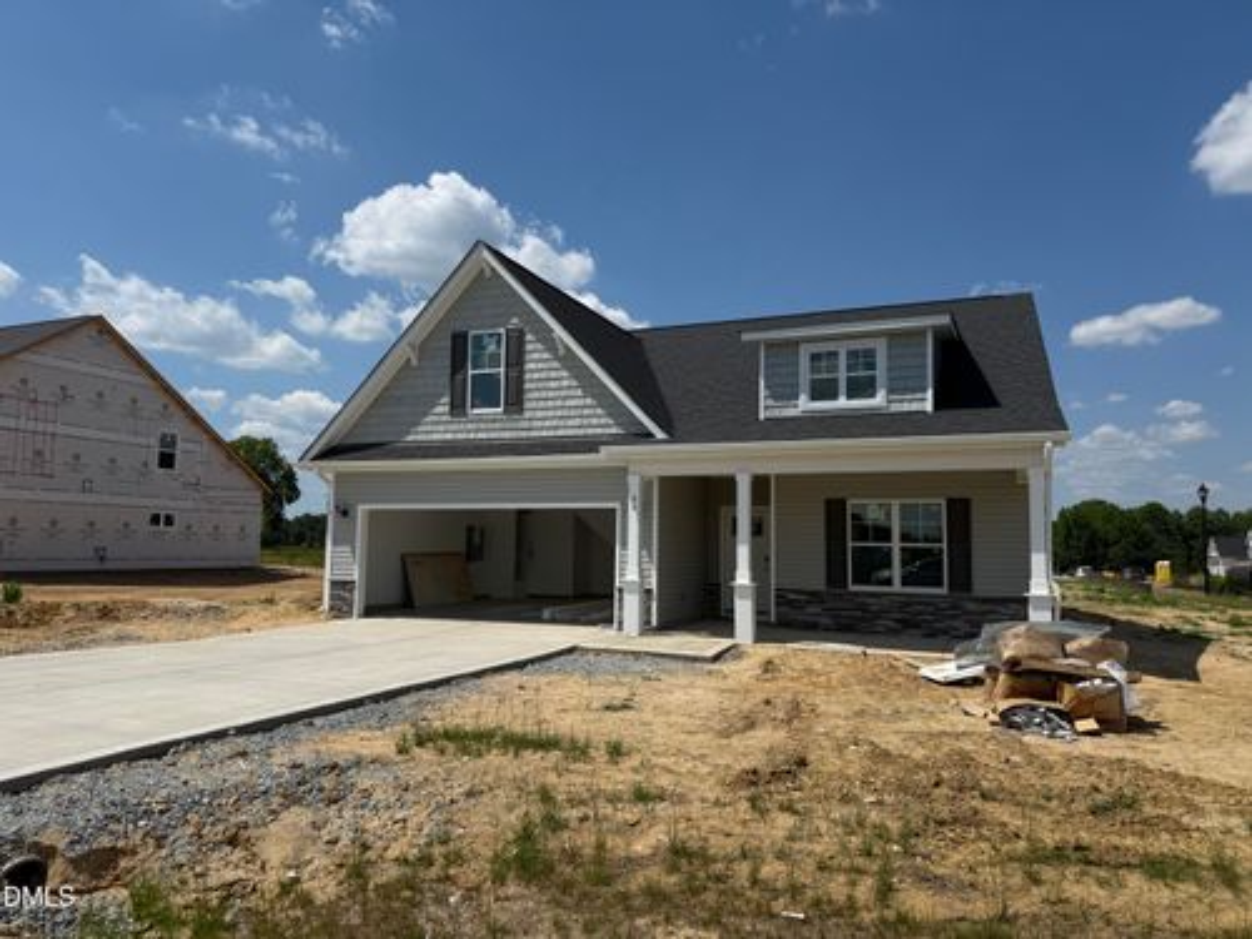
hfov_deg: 71.6
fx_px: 868
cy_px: 470
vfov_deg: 56.8
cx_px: 626
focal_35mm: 24
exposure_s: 1/8130
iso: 80
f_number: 1.78
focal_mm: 6.76
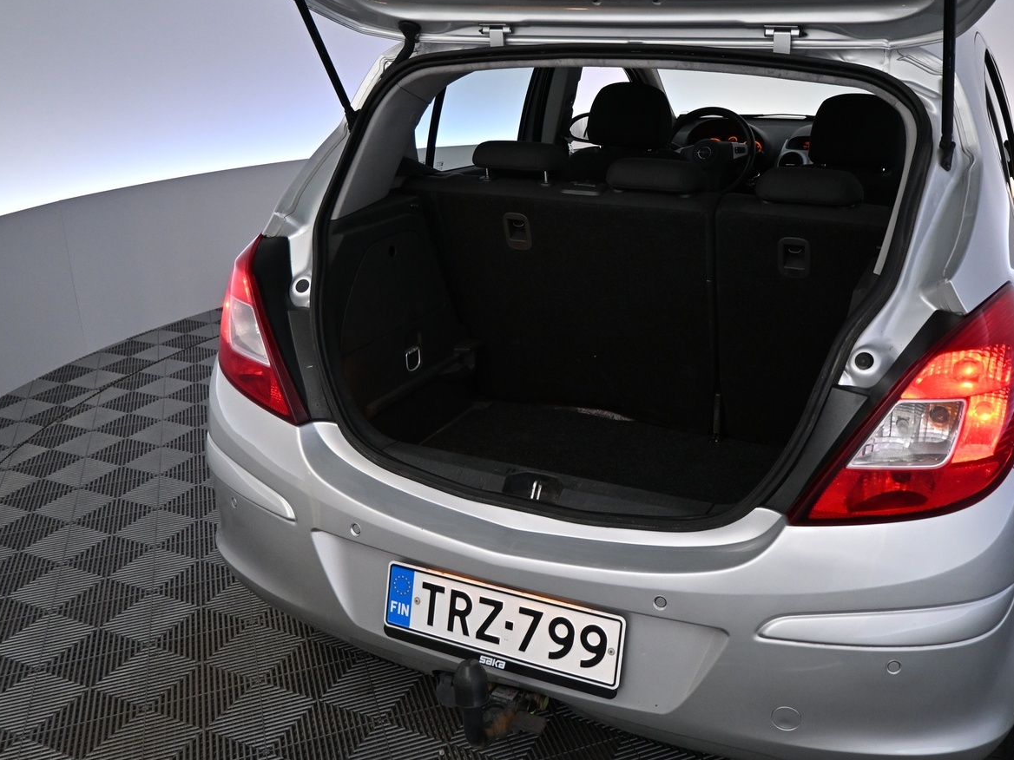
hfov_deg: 56.5
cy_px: 319
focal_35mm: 32
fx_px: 937
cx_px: 598
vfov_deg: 44.0
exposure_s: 1/125
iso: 800
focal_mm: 16
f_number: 3.5
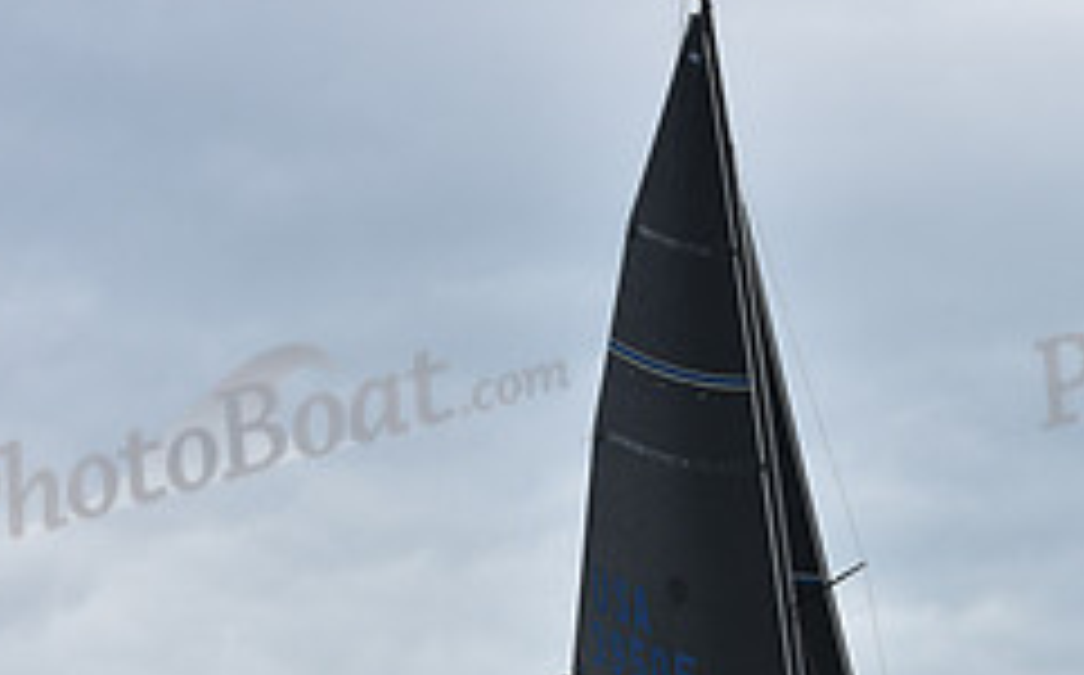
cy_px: 1026
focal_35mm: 172
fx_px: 5075
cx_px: 803
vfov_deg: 7.5
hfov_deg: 12.2
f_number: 5.6
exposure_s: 1/800
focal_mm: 70
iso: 250
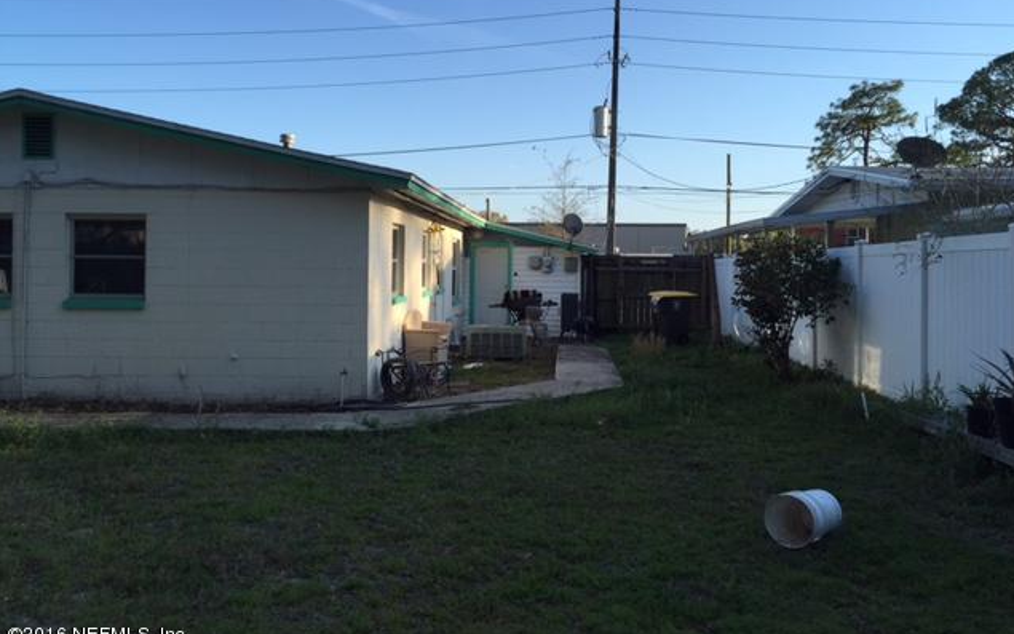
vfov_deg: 40.6
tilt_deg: -2.3
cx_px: 509
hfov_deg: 61.2
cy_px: 283
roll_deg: -0.5
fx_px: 857
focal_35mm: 31
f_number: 2.2
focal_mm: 4.15
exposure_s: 1/760
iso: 32
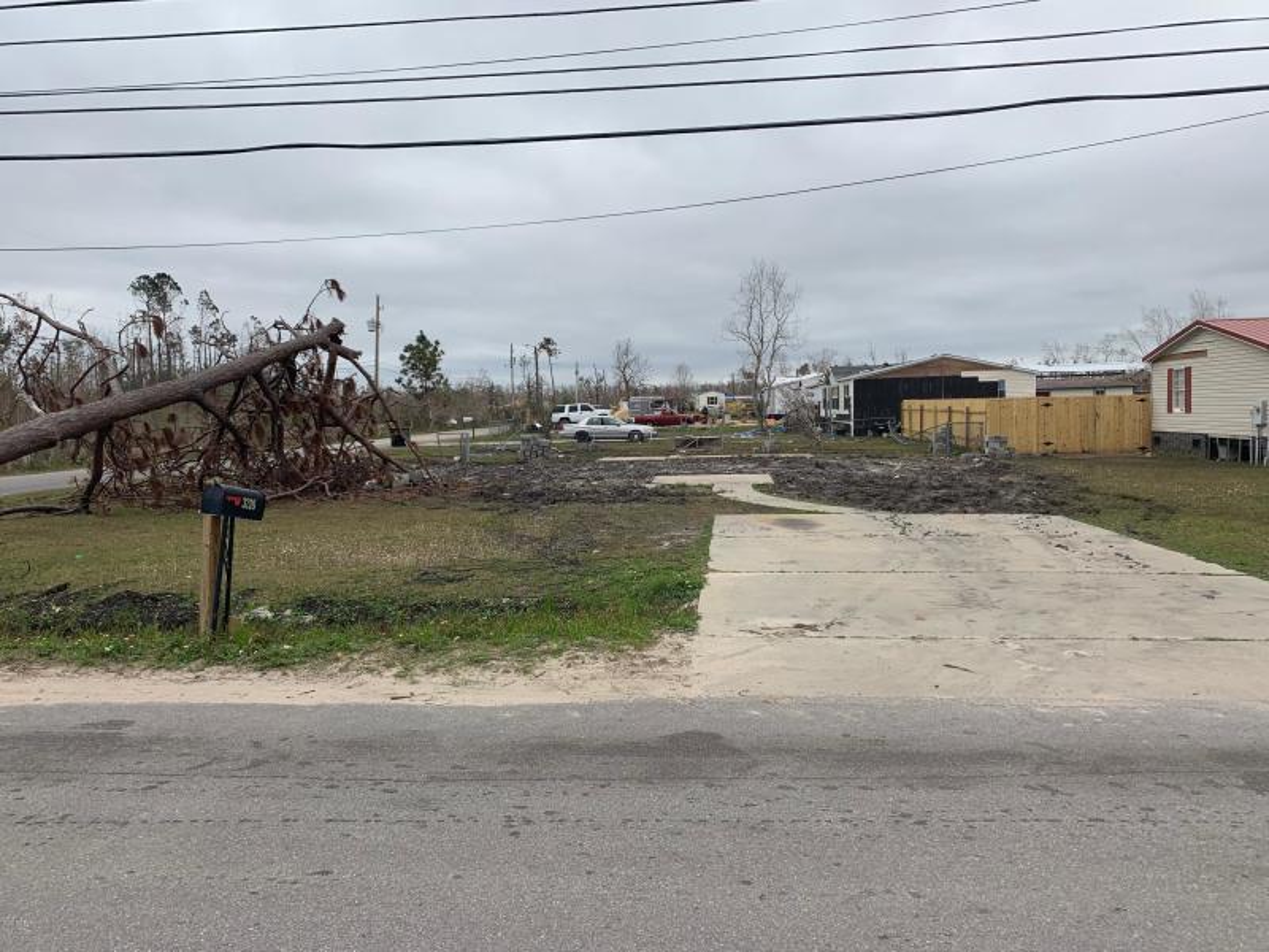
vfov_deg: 53.1
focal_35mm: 26
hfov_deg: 67.3
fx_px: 953
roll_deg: +1.2
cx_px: 634
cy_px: 476
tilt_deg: -2.0
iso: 25
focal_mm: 4.25
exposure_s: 1/2309
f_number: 1.8
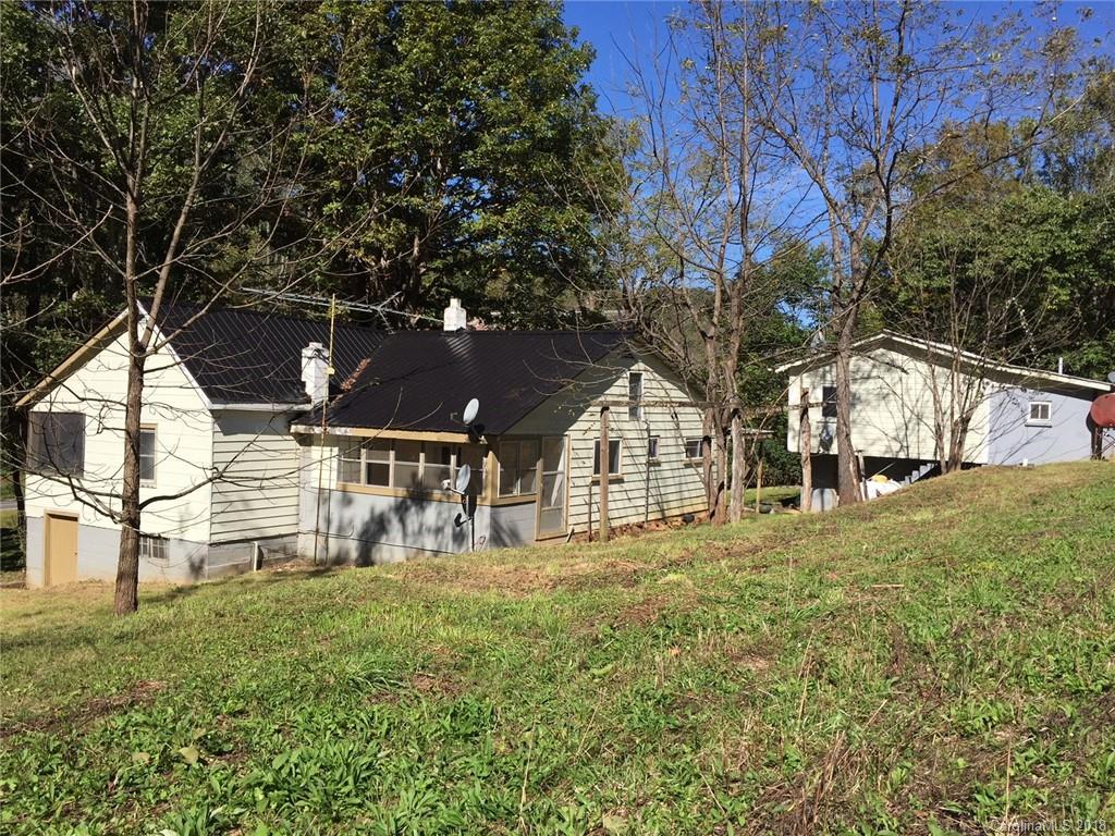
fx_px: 934
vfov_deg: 48.2
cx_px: 558
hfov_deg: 61.7
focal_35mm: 29
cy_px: 418
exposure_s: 1/1980
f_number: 2.2
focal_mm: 4.15
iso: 32
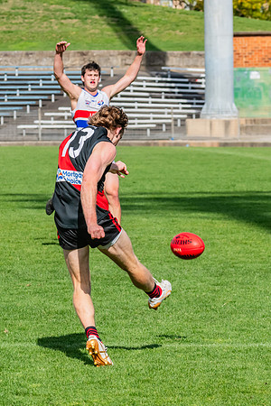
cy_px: 188
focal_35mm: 306
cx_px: 137
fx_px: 3452
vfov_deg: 6.7
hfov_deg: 4.5
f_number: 11
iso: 800
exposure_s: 1/1600
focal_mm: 170
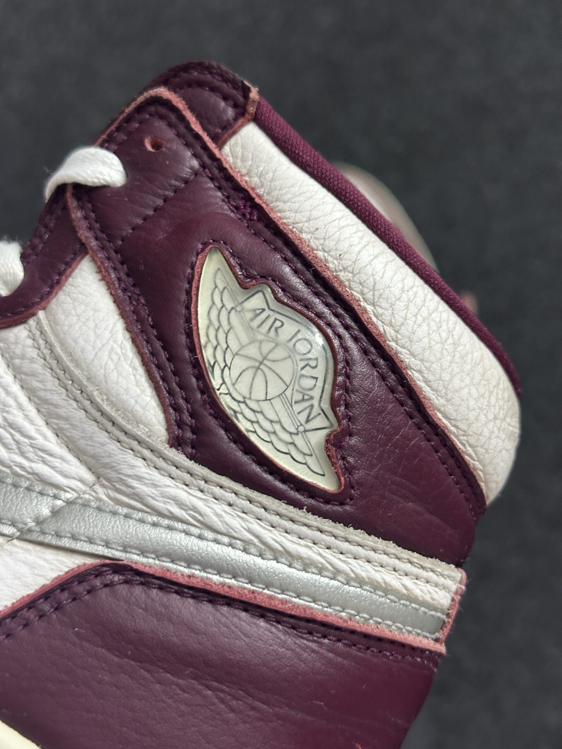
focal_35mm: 48
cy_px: 374
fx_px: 1039
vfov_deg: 39.7
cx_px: 281
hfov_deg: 30.3
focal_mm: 6.86
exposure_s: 1/50
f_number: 1.78
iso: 200
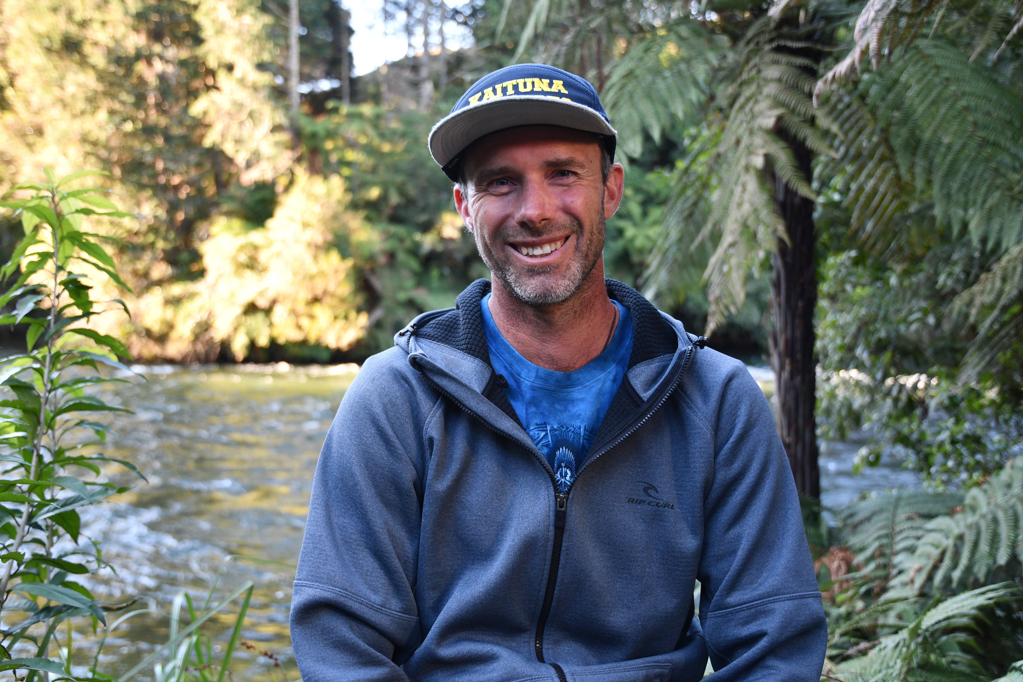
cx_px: 512
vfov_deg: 33.4
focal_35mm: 40
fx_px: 1137
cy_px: 341
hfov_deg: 48.5
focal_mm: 27
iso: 500
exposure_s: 1/250
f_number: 3
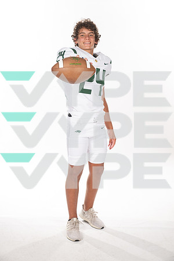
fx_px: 406
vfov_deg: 35.6
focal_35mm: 56
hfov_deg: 24.2
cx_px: 87
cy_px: 130
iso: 640
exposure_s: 1/400
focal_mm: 56
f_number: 8
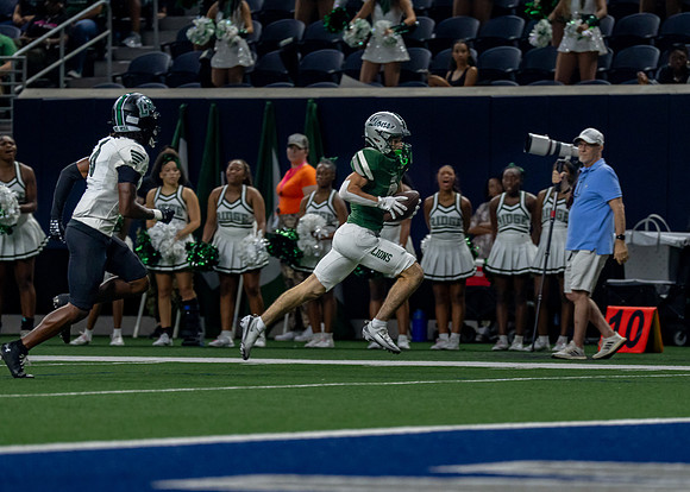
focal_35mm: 345
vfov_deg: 4.2
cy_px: 262
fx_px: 6752
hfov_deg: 5.8
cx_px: 389
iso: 1600
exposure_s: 1/1000
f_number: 2.8
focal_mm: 200
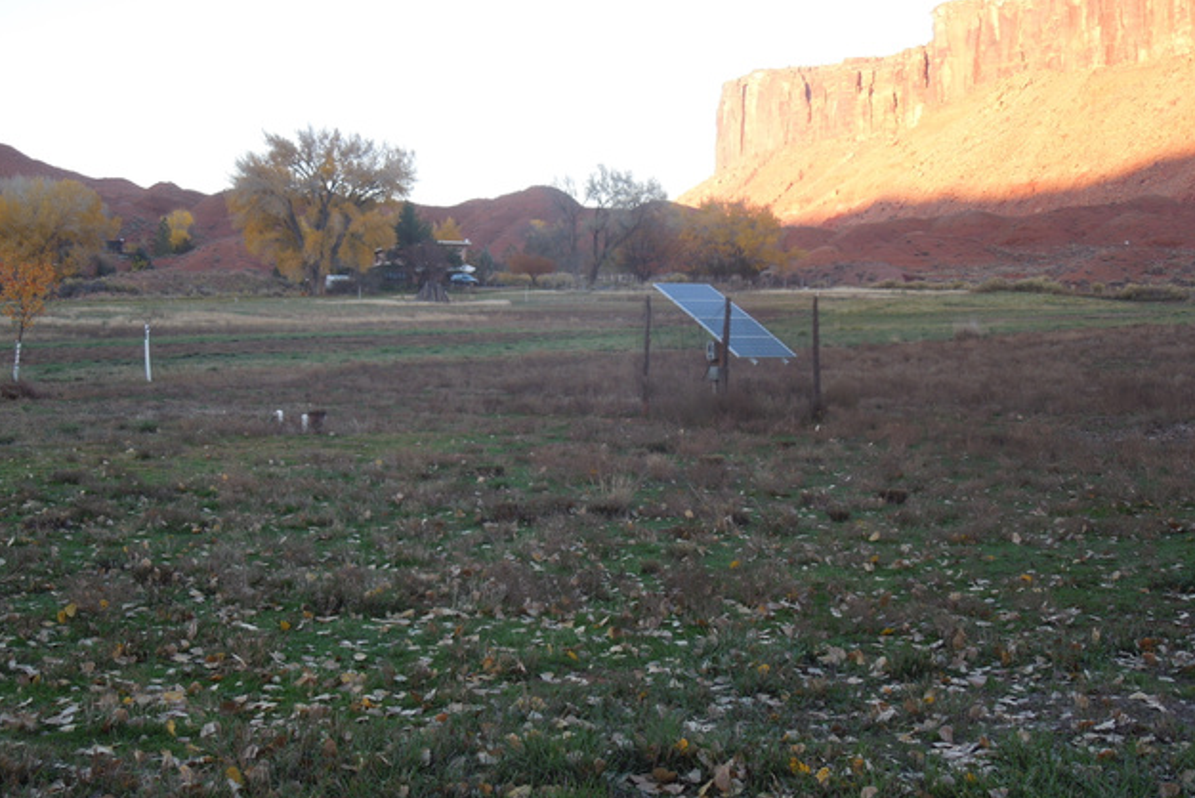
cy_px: 378
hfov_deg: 38.9
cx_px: 586
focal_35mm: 51
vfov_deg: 26.5
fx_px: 1694
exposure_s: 1/60
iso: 100
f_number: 4
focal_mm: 8.7
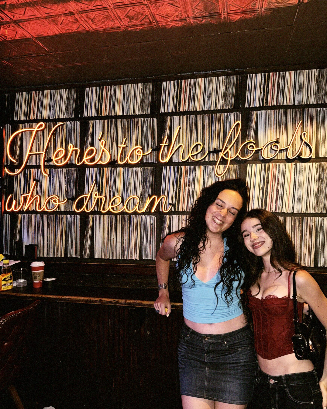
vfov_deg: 66.0
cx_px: 170
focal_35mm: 26
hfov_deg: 54.9
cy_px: 211
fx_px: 314
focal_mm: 6.76
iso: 200
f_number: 1.78
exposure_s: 1/4
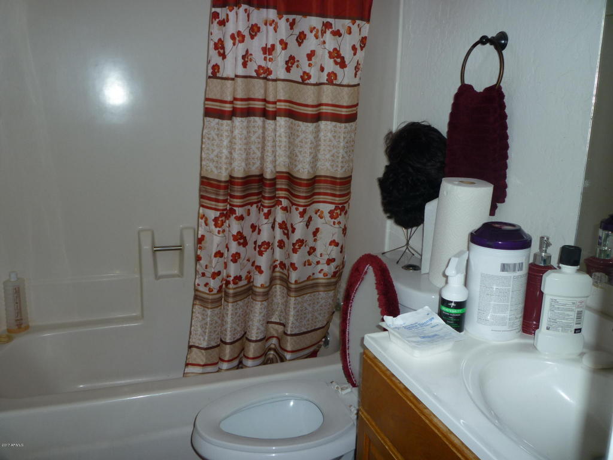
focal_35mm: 29
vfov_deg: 48.2
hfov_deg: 61.7
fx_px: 514
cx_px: 306
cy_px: 230
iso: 100
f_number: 3.3
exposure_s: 1/125
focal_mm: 5.2
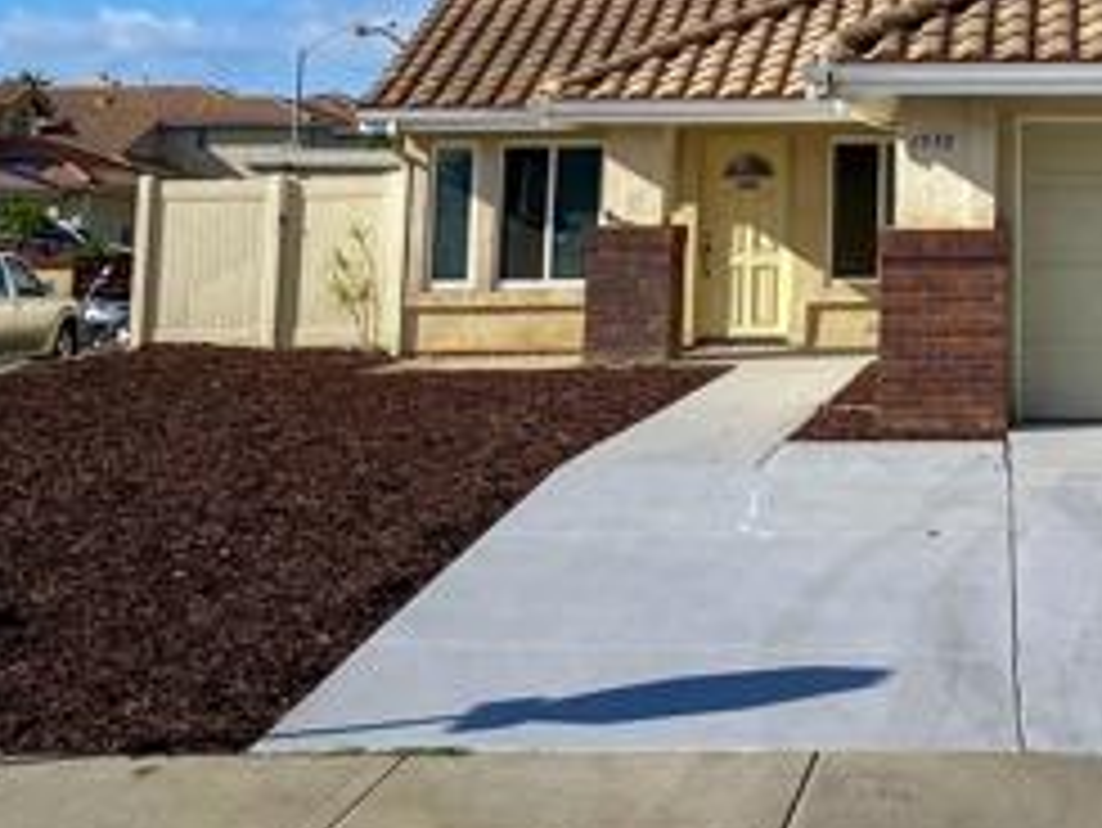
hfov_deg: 27.2
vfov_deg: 20.0
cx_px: 1066
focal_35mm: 68
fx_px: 2166
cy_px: -225
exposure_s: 1/3700
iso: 32
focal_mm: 4.25
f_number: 1.8
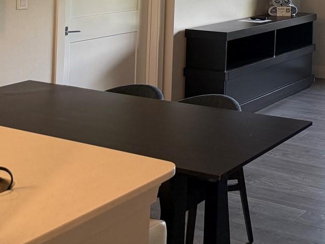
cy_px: -64
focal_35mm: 61
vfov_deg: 21.9
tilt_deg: +0.8
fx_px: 572
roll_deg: -1.6
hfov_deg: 27.5
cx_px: 401
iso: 250
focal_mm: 6.76
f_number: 1.78
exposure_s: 1/120
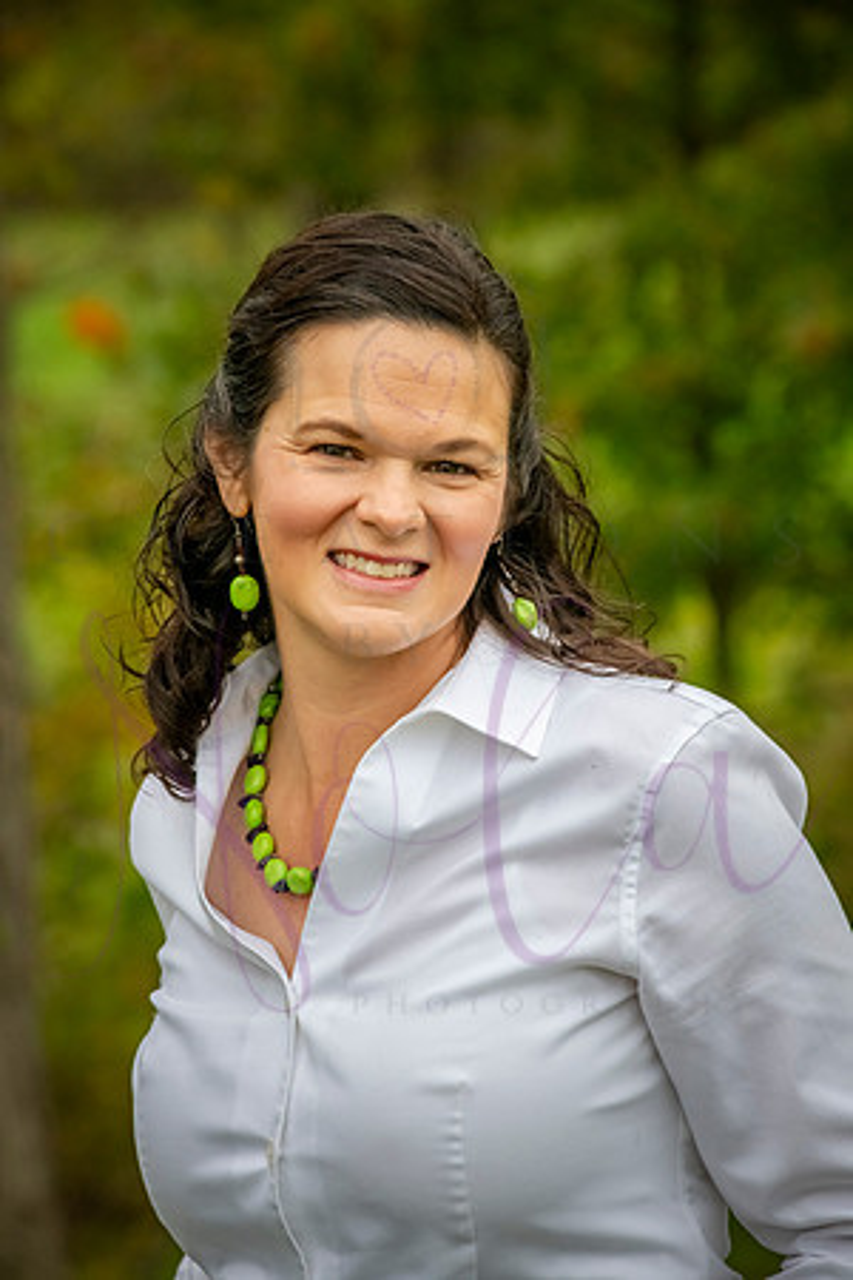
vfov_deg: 14.2
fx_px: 5153
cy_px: 640
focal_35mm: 145
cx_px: 426
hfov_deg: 9.5
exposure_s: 1/800
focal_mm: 145
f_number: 8
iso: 2000
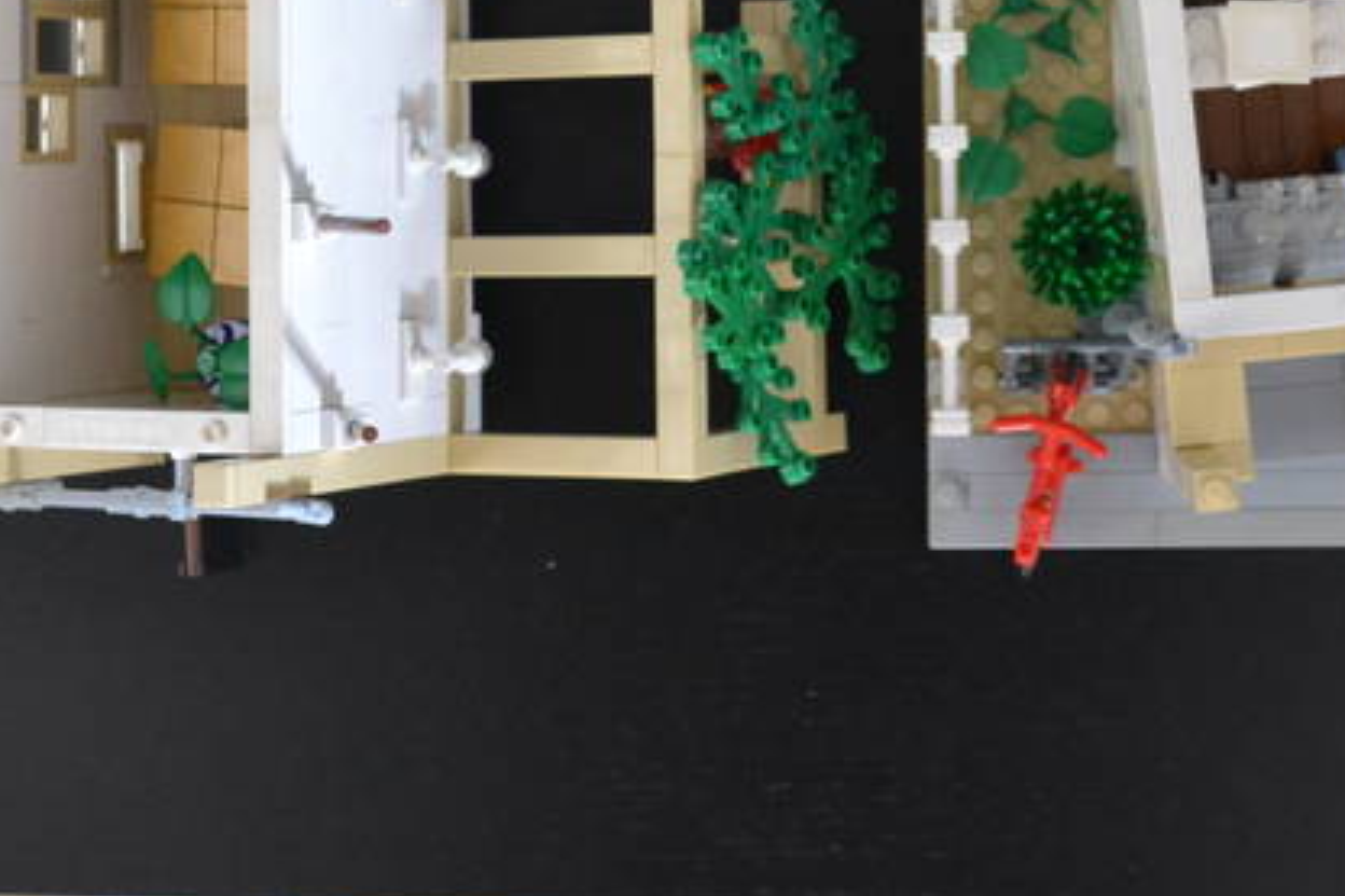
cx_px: 618
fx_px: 3513
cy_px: -58
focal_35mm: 94
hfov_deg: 21.7
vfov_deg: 14.2
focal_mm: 29
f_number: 5.6
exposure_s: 1/20
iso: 2200
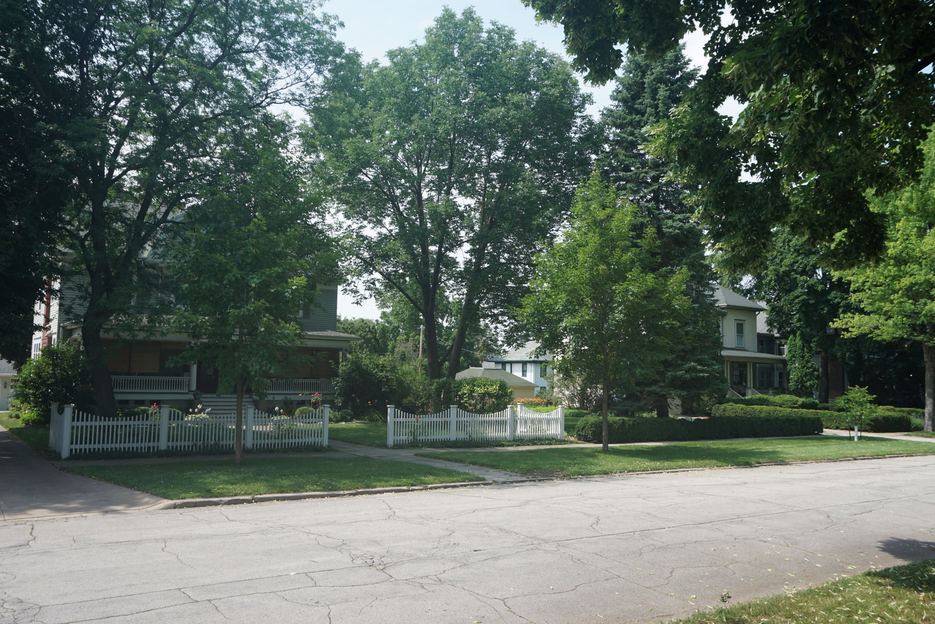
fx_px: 779
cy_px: 312
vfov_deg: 43.6
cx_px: 468
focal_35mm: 30
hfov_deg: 61.9
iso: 100
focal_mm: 20
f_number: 8
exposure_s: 1/125
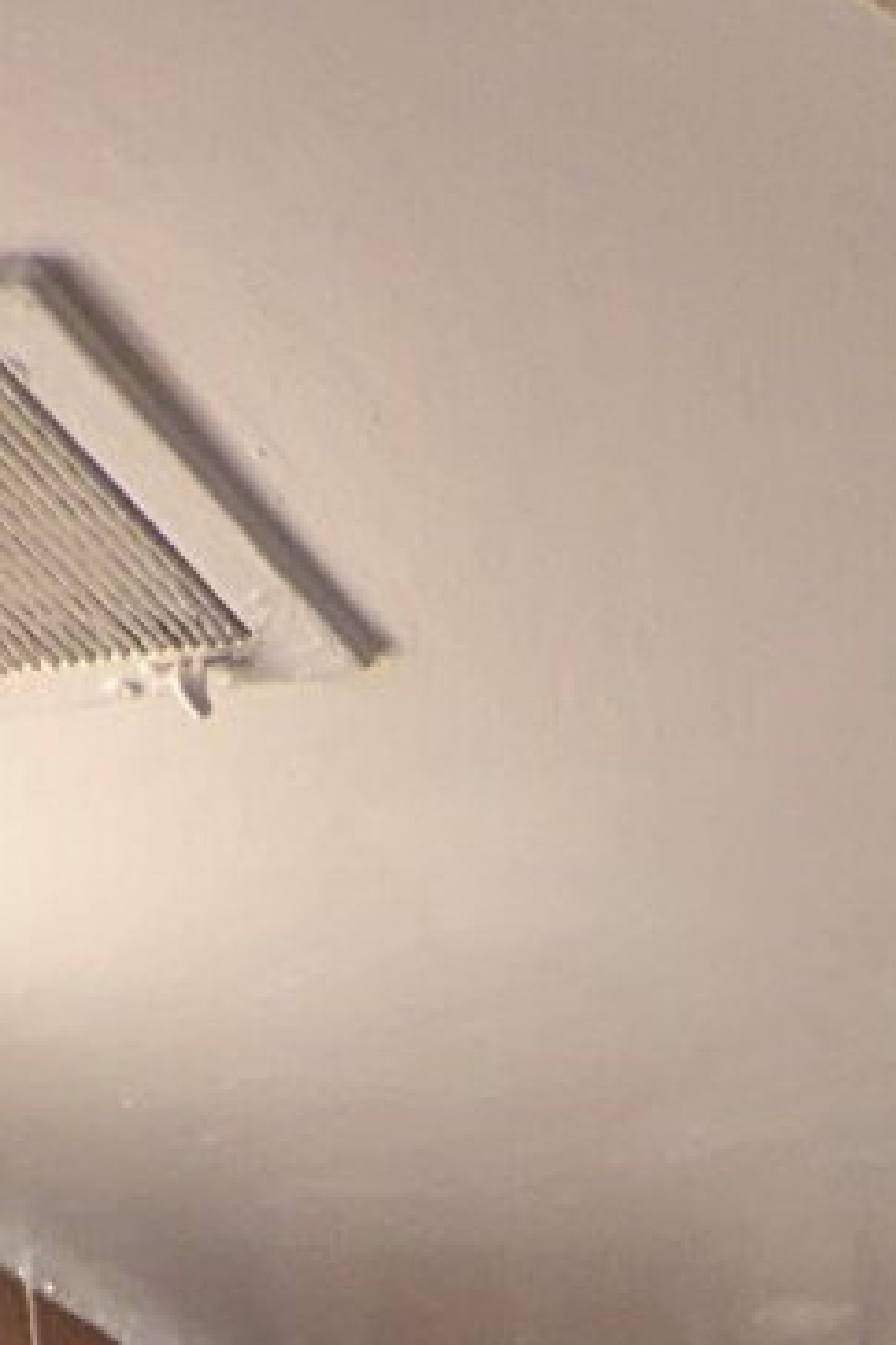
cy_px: 3424
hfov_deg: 13.6
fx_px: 3509
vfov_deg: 13.7
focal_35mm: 94
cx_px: 1374
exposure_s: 1/129
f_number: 2.2
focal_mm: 2.35
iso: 135
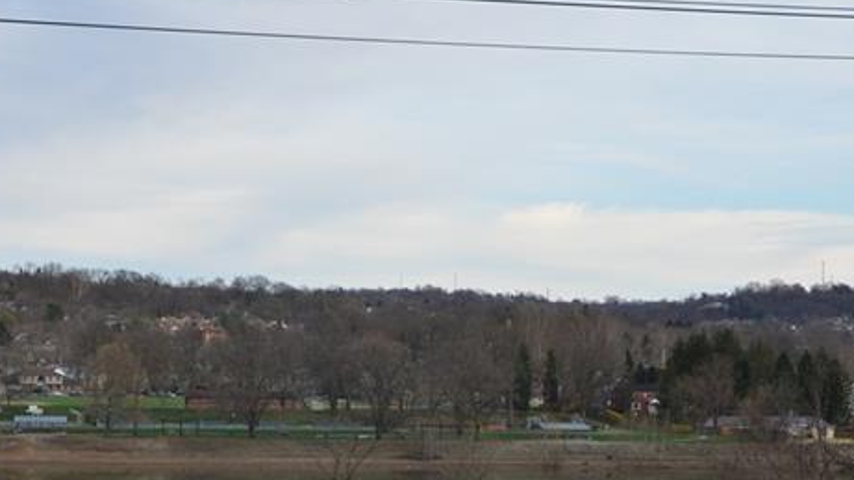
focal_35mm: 87
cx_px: 303
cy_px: 407
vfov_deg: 13.8
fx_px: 1970
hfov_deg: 24.4
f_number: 8
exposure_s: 1/250
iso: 180
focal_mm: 32
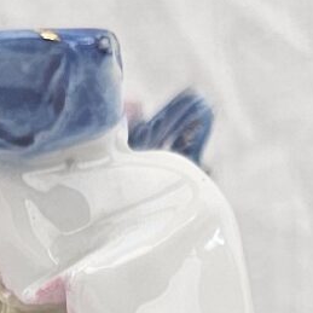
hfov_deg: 8.7
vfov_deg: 7.7
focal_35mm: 201
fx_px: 2056
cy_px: 894
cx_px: 146
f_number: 1.7
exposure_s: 1/100
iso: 40
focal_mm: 6.3
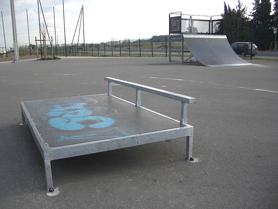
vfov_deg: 40.7
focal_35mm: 35
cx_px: 139
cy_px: 104
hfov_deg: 52.6
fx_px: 281
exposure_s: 1/640
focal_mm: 5.8
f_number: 2.6
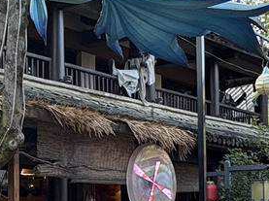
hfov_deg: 22.2
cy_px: 181
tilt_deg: +3.6
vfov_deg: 17.9
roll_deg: +0.5
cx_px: -58
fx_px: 629
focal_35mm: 81
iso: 160
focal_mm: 2.22
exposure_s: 1/99
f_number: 2.2
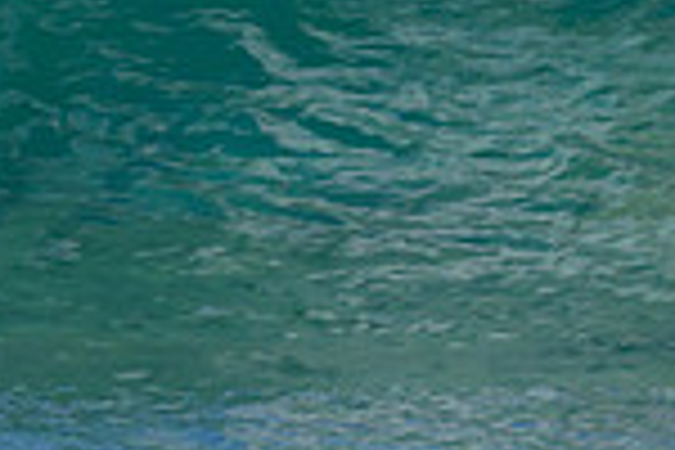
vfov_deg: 0.5
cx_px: 1067
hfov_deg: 0.7
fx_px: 55927
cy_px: -329
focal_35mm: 2983
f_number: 8
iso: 560
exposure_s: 1/2000
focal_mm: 560
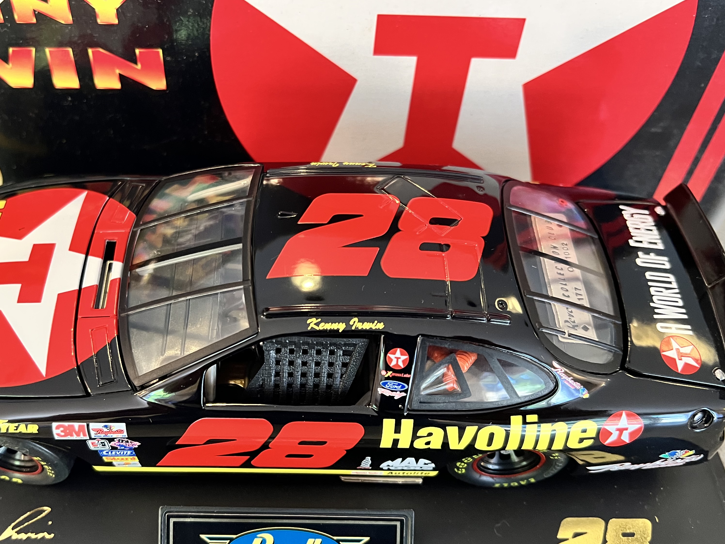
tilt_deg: -48.9
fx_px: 733
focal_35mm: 35
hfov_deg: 52.3
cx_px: 295
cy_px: 297
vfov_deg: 40.7
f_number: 1.5
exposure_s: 1/60
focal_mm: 5.7
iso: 320
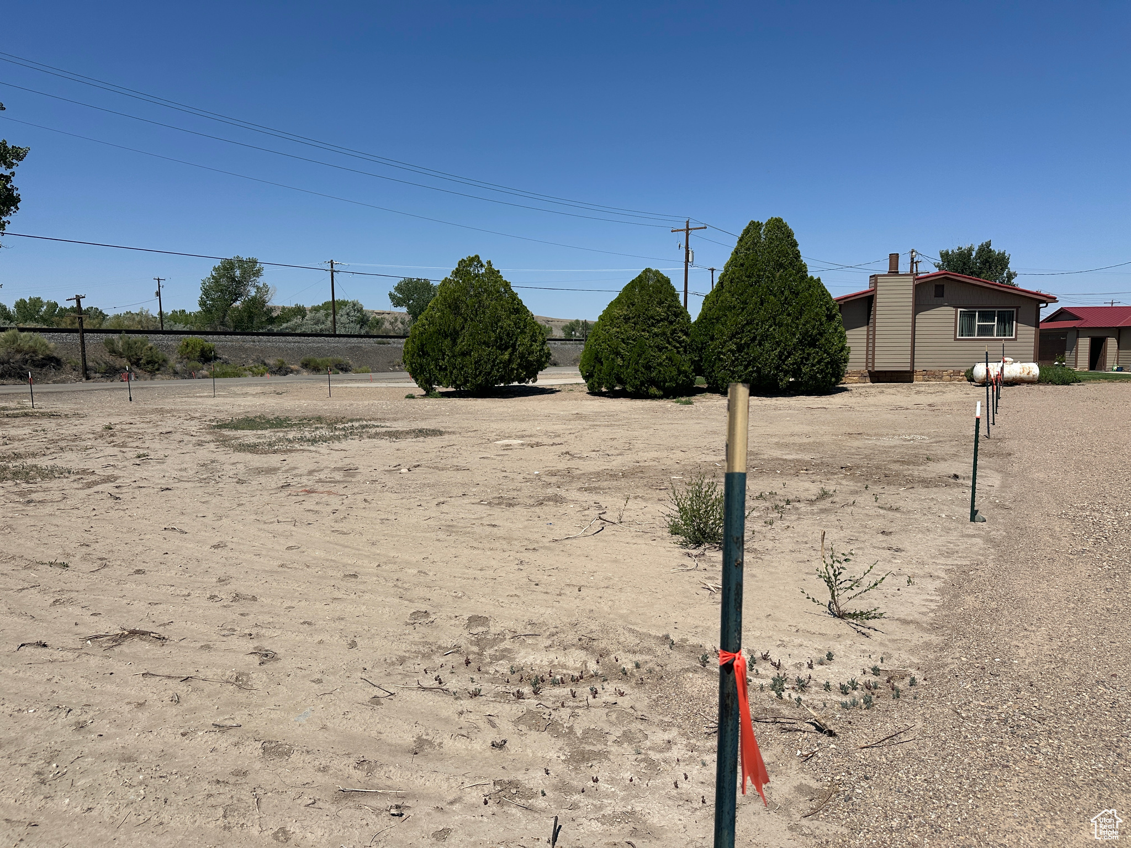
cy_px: 424
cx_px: 566
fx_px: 784
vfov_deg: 56.8
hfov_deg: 71.6
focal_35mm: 24
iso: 80
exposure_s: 1/8197
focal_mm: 6.86
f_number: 1.78
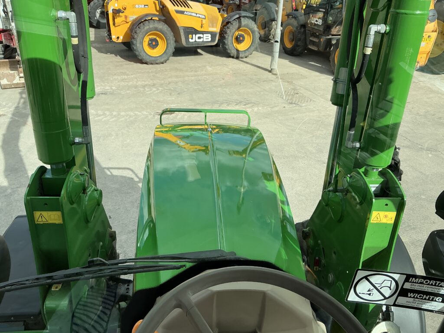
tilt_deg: -30.2
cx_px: 222
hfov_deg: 63.4
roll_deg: -4.2
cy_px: 166
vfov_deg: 49.7
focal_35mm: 28
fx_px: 359
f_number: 1.8
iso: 25
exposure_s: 1/1076
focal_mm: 3
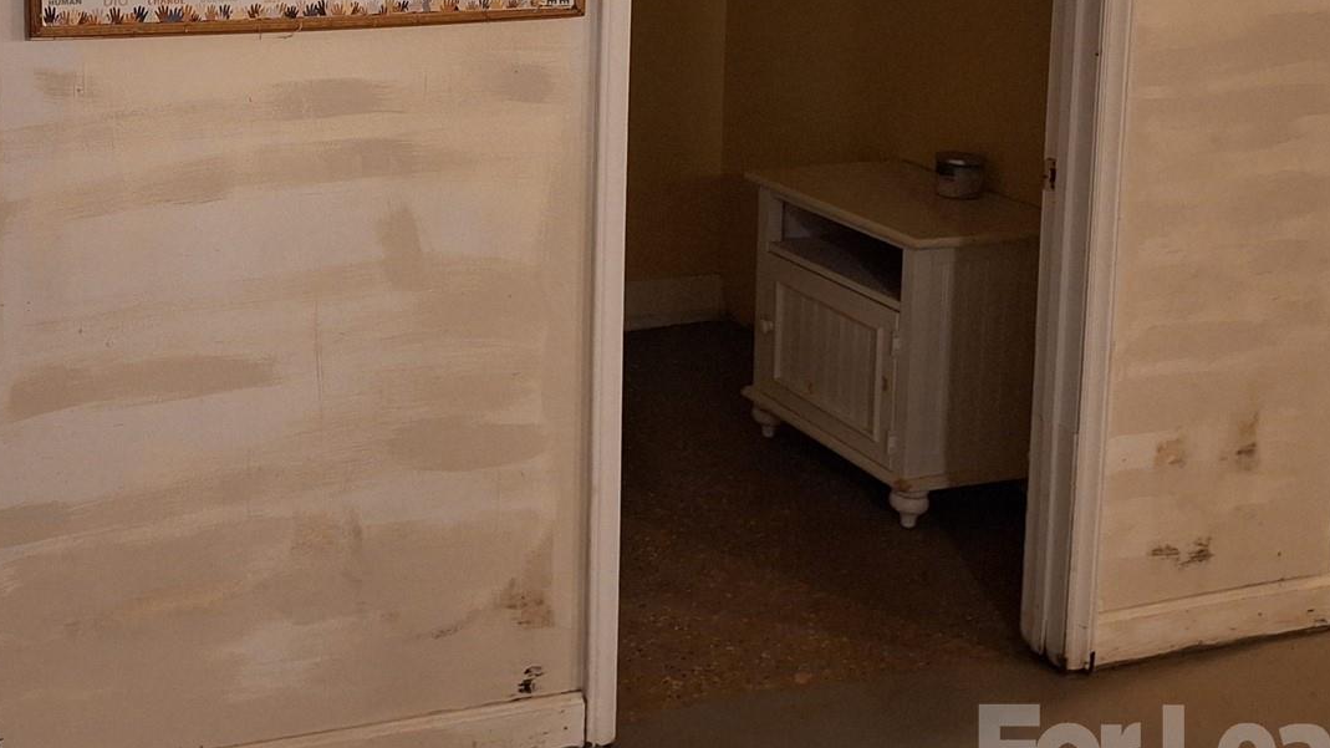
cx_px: 183
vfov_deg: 23.8
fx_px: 1693
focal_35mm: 48
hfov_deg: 40.3
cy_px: -7
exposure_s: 1/24
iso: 320
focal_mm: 5.54
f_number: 1.8
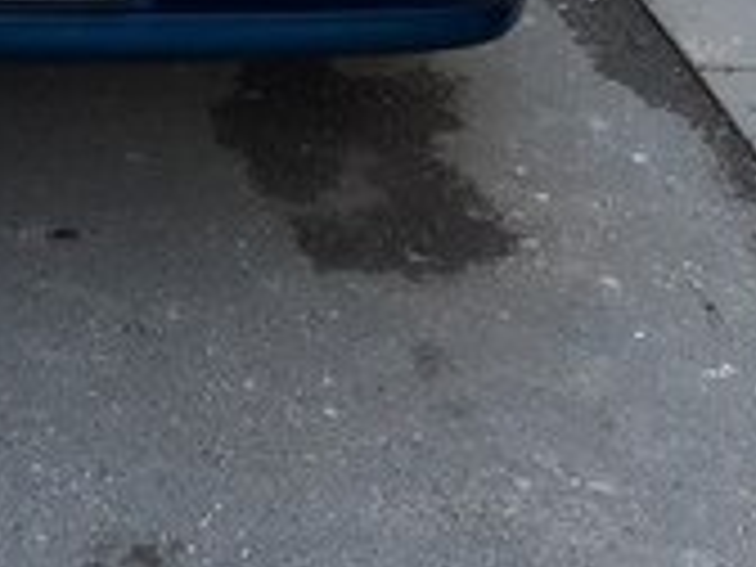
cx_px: -153
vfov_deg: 12.9
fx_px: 2315
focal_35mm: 106
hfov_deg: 17.7
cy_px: -398
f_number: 1.9
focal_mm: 3.6
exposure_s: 1/100
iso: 50
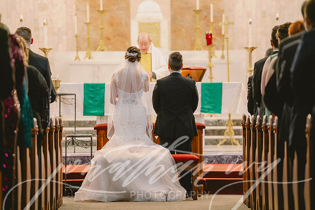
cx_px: 158
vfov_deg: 6.9
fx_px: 1750
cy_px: 105
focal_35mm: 200
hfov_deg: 10.3
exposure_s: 1/125
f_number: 2.8
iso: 2500
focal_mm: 200
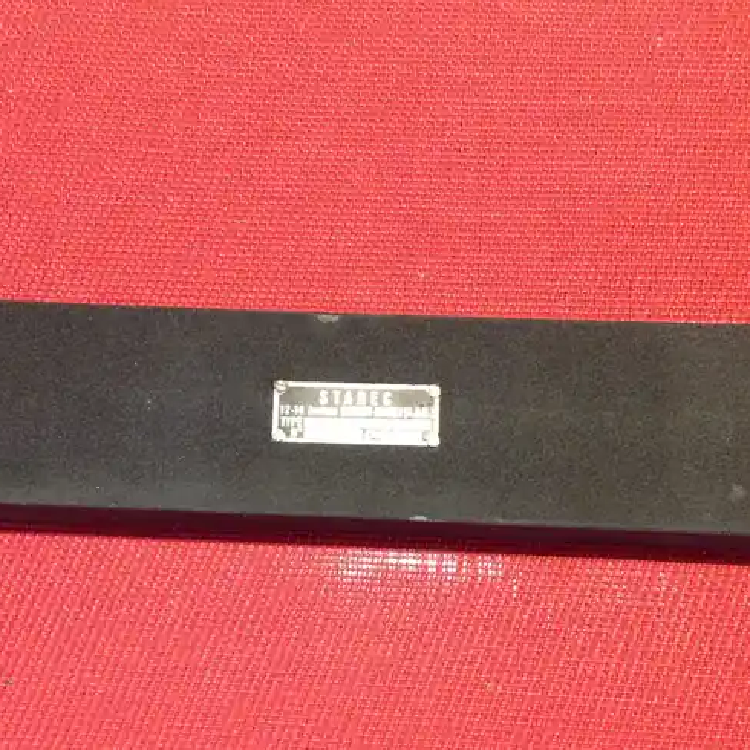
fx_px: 1544
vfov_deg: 27.2
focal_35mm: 63
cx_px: 302
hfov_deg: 27.2
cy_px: 482
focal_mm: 4.28
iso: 320
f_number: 2.4
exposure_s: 1/15
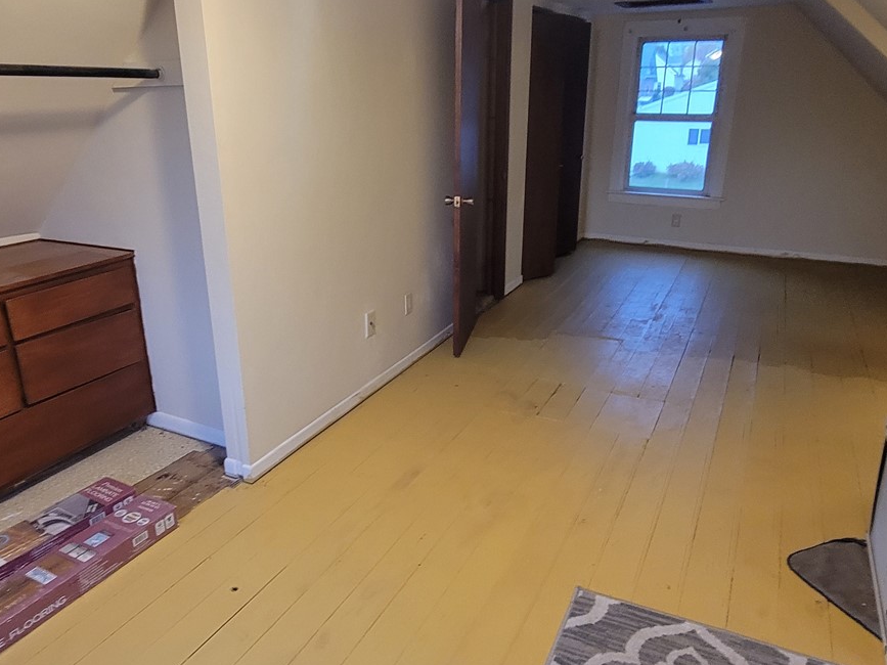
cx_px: 417
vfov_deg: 56.8
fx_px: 615
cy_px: 334
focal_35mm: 24
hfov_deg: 71.5
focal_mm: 2.2
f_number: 2.2
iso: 320
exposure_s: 1/30
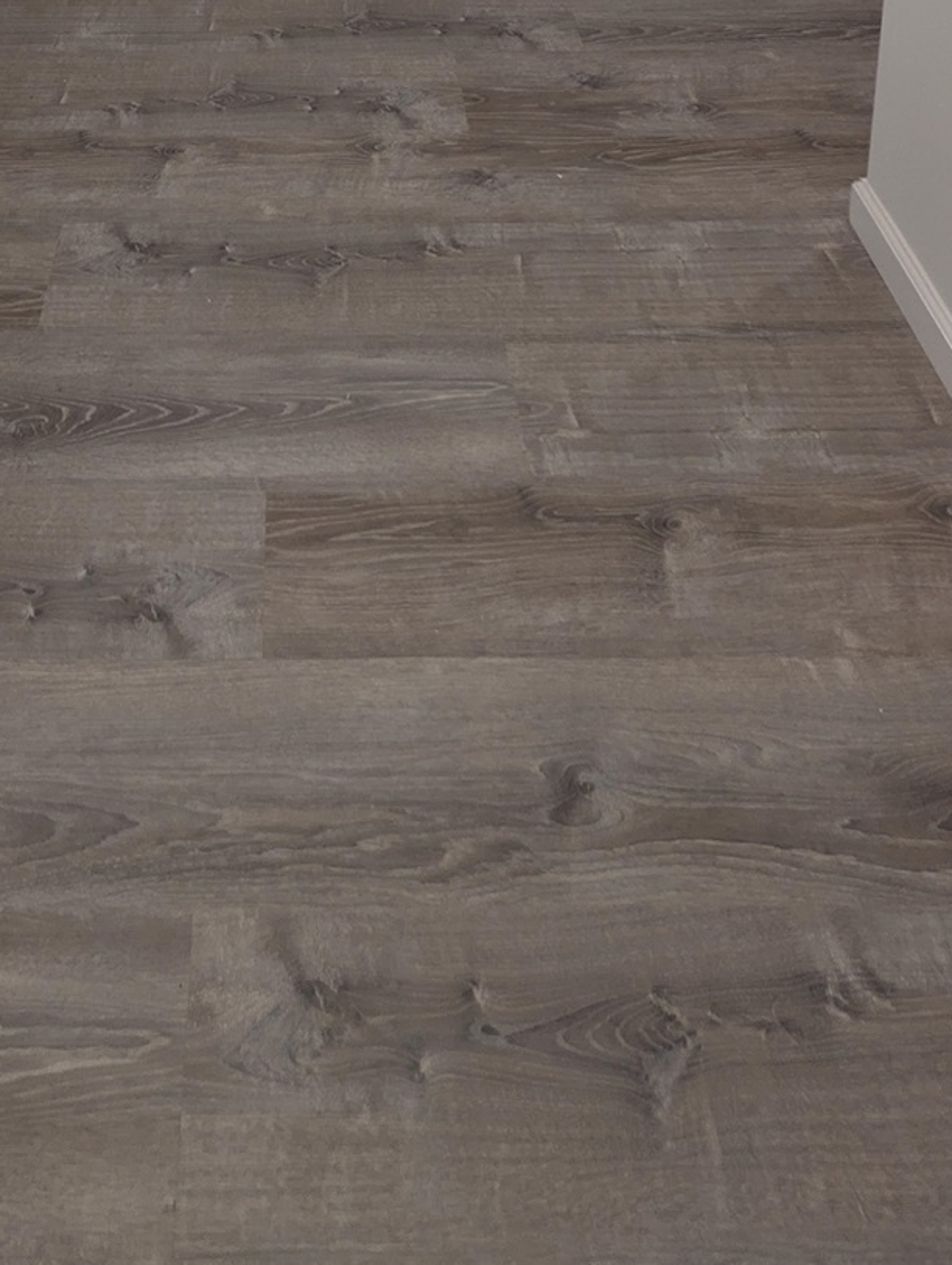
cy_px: -414
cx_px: 280
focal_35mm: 34
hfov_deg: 41.1
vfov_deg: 35.1
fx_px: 1244
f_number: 1.7
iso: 74
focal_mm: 2.02
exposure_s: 1/40
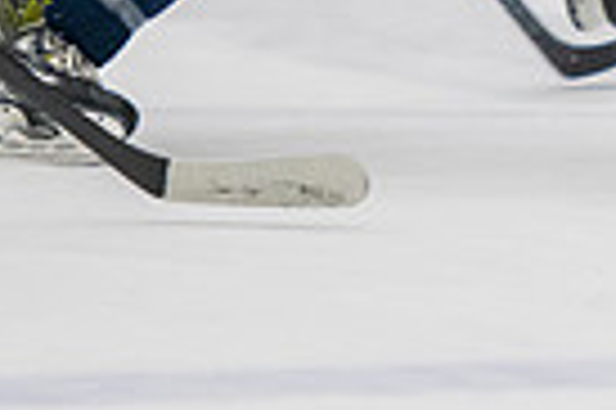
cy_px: -156
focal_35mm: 984
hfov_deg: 2.1
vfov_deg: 1.4
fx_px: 16817
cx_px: 915
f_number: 3.2
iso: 2000
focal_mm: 155
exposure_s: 1/640
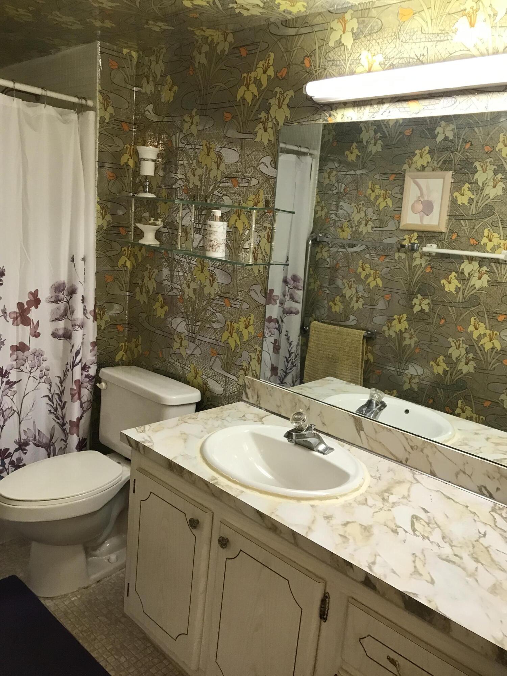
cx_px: 254
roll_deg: -5.4
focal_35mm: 28
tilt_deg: -11.2
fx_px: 547
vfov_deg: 63.4
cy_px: 338
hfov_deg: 49.7
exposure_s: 1/30
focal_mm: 3.99
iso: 40
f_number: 1.8
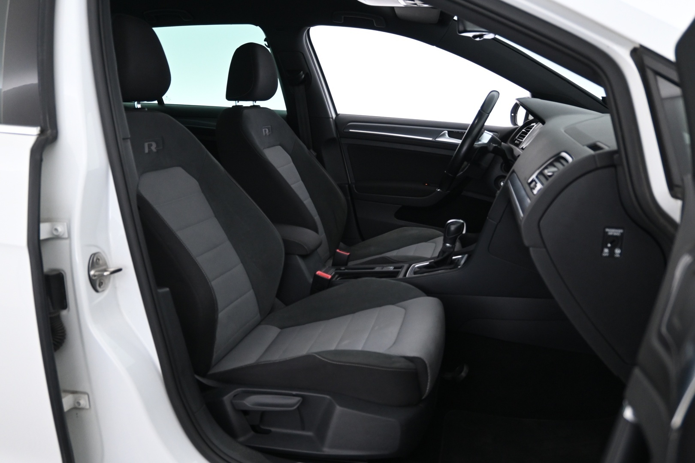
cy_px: 232
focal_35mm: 29
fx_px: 565
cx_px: 348
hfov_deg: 63.2
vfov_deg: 44.6
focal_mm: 19.5
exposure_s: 1/30
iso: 1400
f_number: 3.8
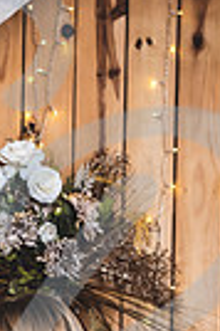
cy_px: 383
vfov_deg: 10.8
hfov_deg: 7.2
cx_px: -74
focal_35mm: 188
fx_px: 1728
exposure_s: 1/125
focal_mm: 56
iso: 500
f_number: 2.8
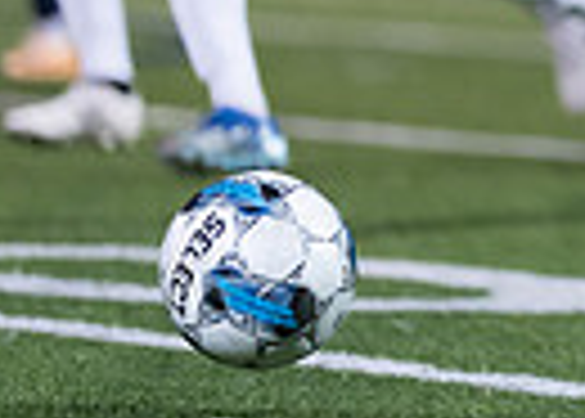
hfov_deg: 3.0
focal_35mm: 658
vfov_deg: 2.2
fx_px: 10938
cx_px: 1279
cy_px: -382
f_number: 1.8
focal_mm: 135
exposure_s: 1/1250
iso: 1250
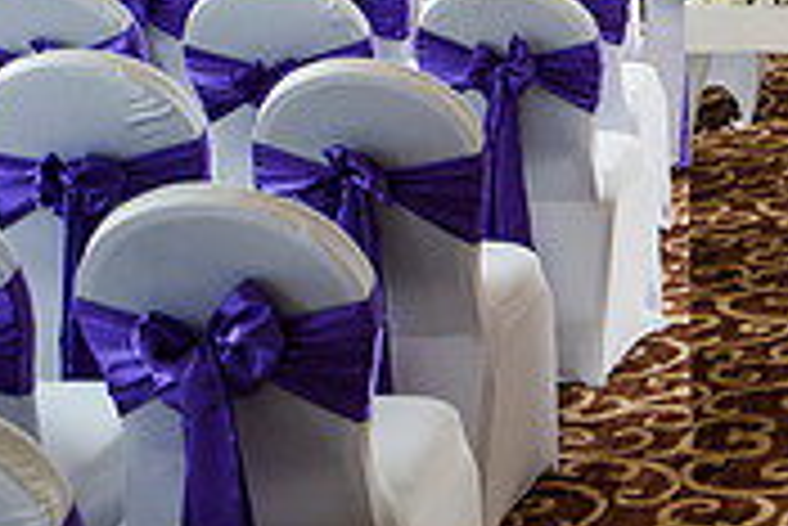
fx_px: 2651
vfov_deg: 11.1
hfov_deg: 15.7
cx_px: 1128
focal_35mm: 121
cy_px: -165
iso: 800
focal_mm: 35
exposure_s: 1/250
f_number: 4
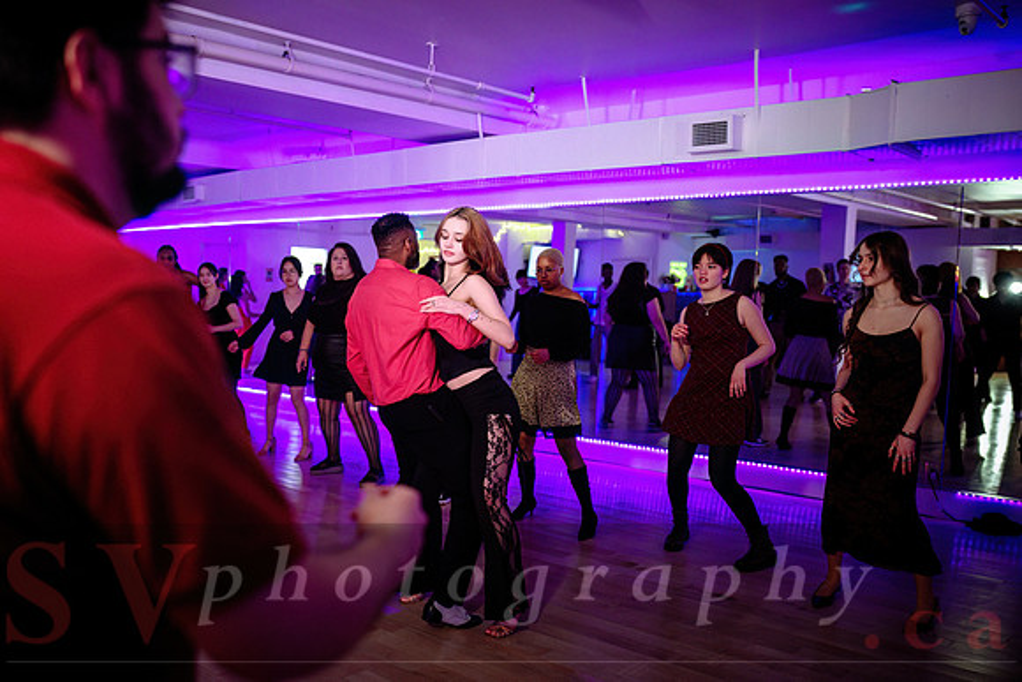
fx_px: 908
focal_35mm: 32
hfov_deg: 58.5
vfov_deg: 41.1
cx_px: 438
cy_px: 390
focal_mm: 28
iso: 2000
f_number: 2
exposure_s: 1/125
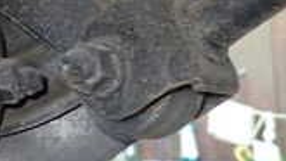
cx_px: -40
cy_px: -113
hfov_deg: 20.4
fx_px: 751
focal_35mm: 99
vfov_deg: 11.5
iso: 640
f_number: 2
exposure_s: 1/30
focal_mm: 4.5
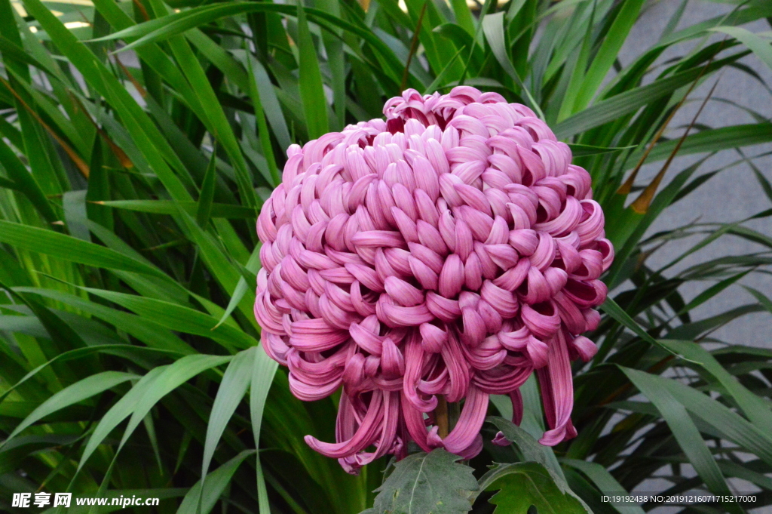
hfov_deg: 17.1
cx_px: 386
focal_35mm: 120
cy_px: 257
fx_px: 2571
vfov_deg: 11.4
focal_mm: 80
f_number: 22
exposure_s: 1/200
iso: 6400
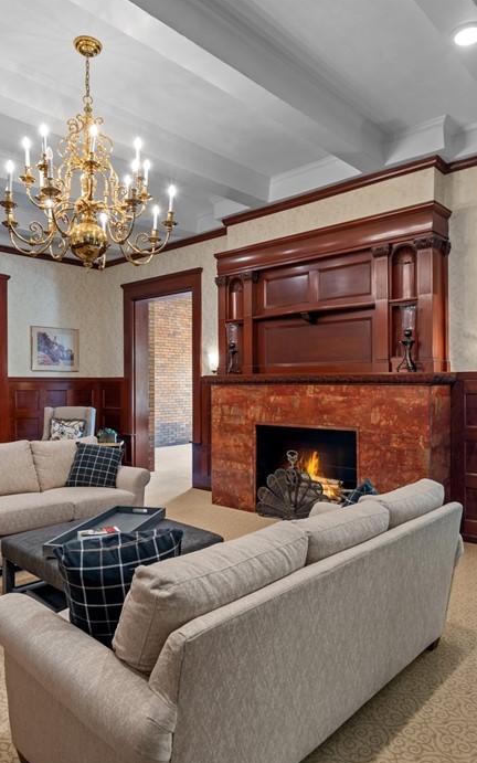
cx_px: 237
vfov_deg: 74.8
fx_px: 499
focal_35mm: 24
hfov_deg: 51.1
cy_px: 383
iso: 250
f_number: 9
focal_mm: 15
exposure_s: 1/2
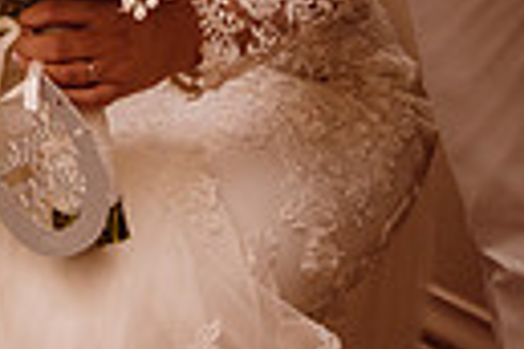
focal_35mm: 171
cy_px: -290
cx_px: 77
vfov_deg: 7.8
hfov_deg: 12.0
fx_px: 2489
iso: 500
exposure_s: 1/80
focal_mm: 38
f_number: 5.6
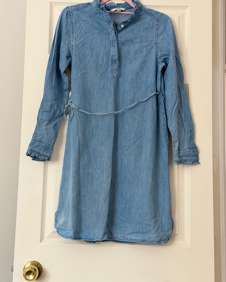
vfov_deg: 36.6
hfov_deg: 29.7
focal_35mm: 51
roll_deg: -2.7
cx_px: 113
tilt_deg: +7.4
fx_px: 426
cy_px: 131
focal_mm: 6.76
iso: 160
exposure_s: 1/60
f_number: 1.78
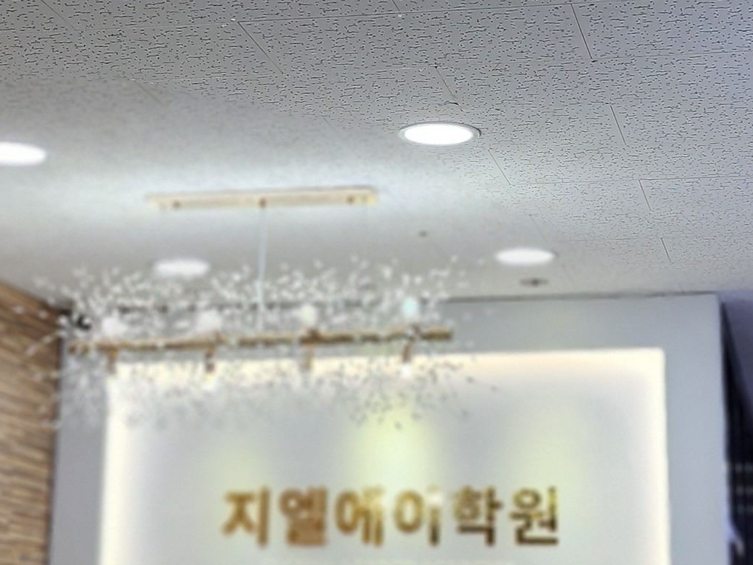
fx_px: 1936
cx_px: 470
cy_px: 168
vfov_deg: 16.5
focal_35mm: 89
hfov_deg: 22.0
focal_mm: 6.4
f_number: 1.8
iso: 64
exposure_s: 1/120
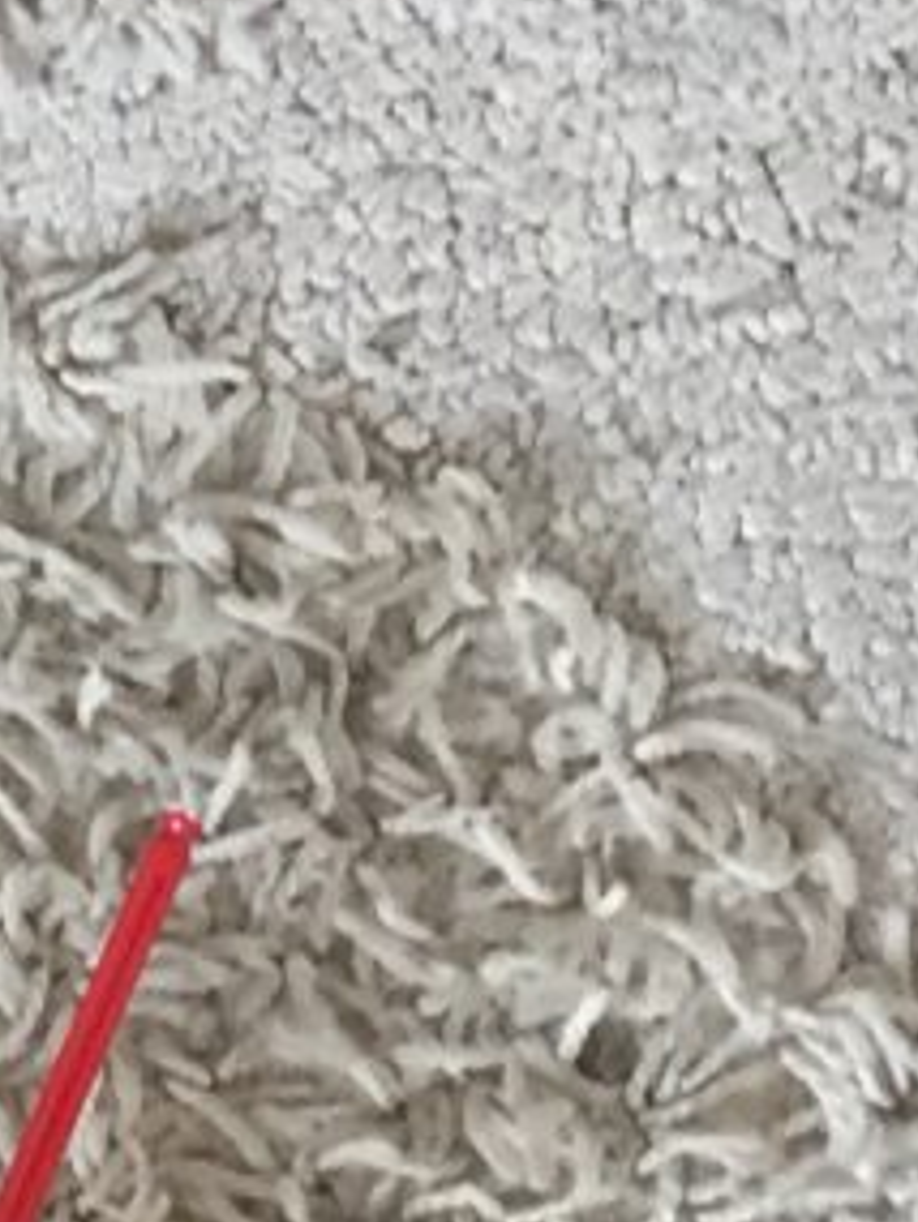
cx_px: -1845
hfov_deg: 7.2
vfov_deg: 10.8
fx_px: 6466
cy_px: 978
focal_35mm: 183
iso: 80
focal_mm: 4.15
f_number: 2.2
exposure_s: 1/33
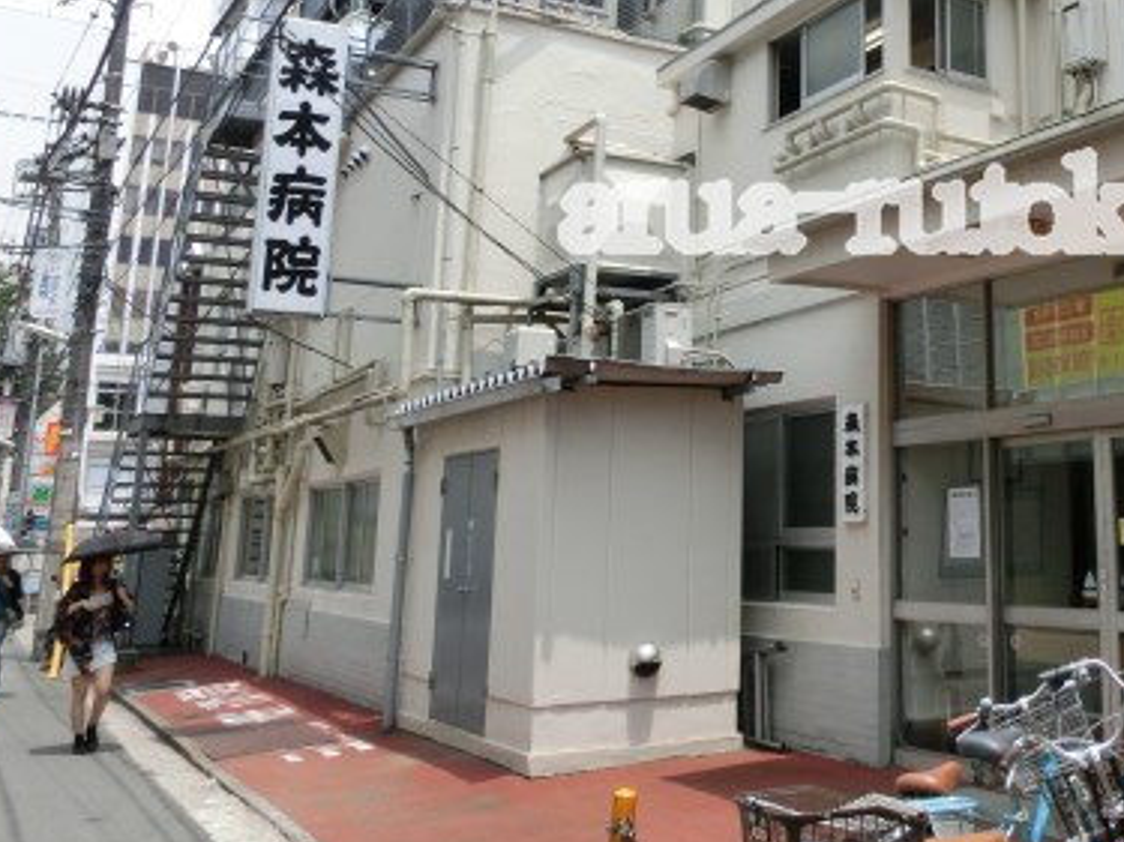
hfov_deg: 43.4
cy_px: 210
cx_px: 917
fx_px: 1331
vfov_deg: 34.4
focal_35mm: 41
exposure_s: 1/800
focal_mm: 4.24
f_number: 3
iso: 80
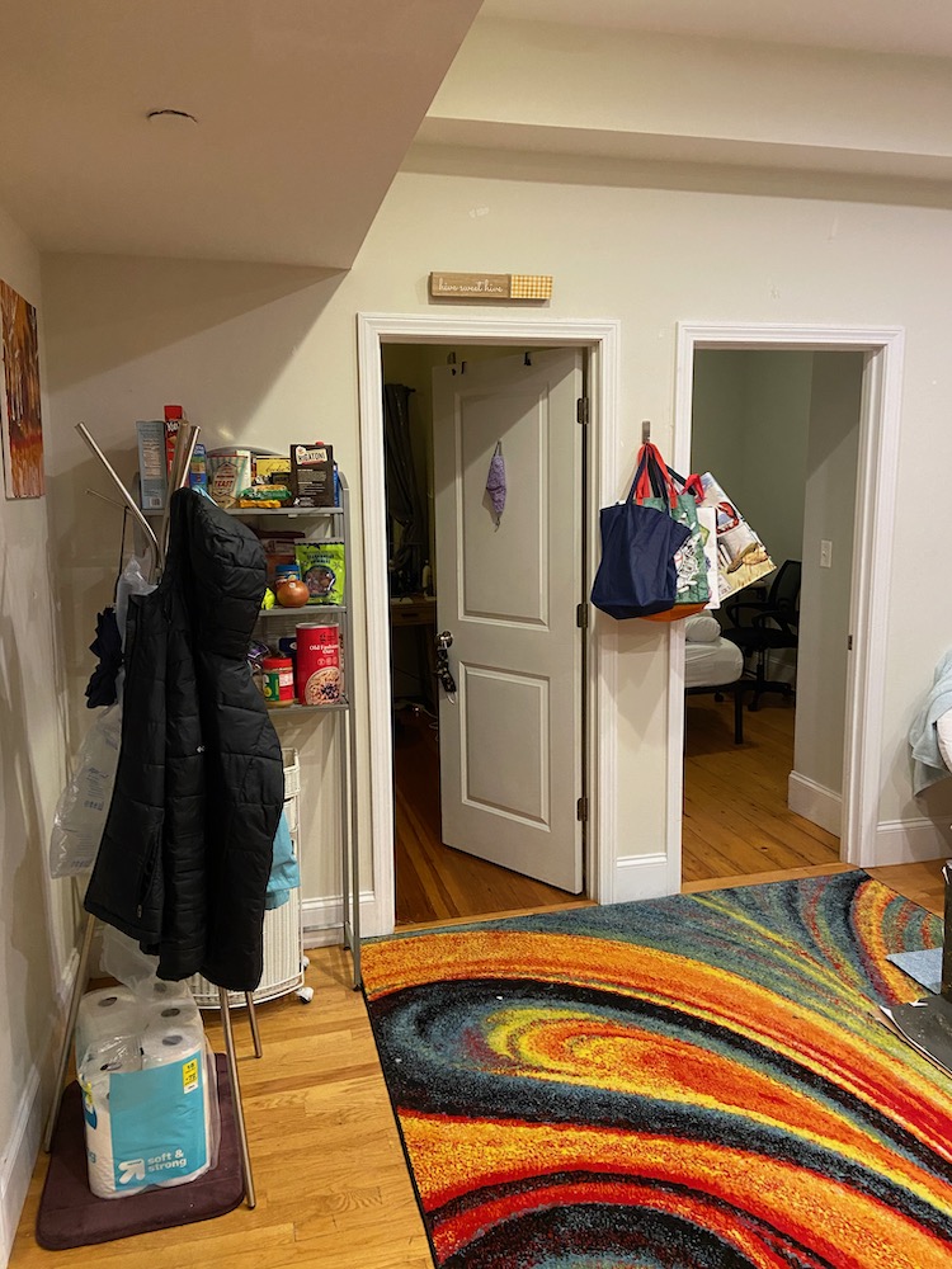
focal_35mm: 26
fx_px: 953
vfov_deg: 67.3
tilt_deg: -7.1
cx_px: 476
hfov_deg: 53.1
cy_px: 634
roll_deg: +1.4
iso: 400
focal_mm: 4.25
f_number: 1.8
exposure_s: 1/60
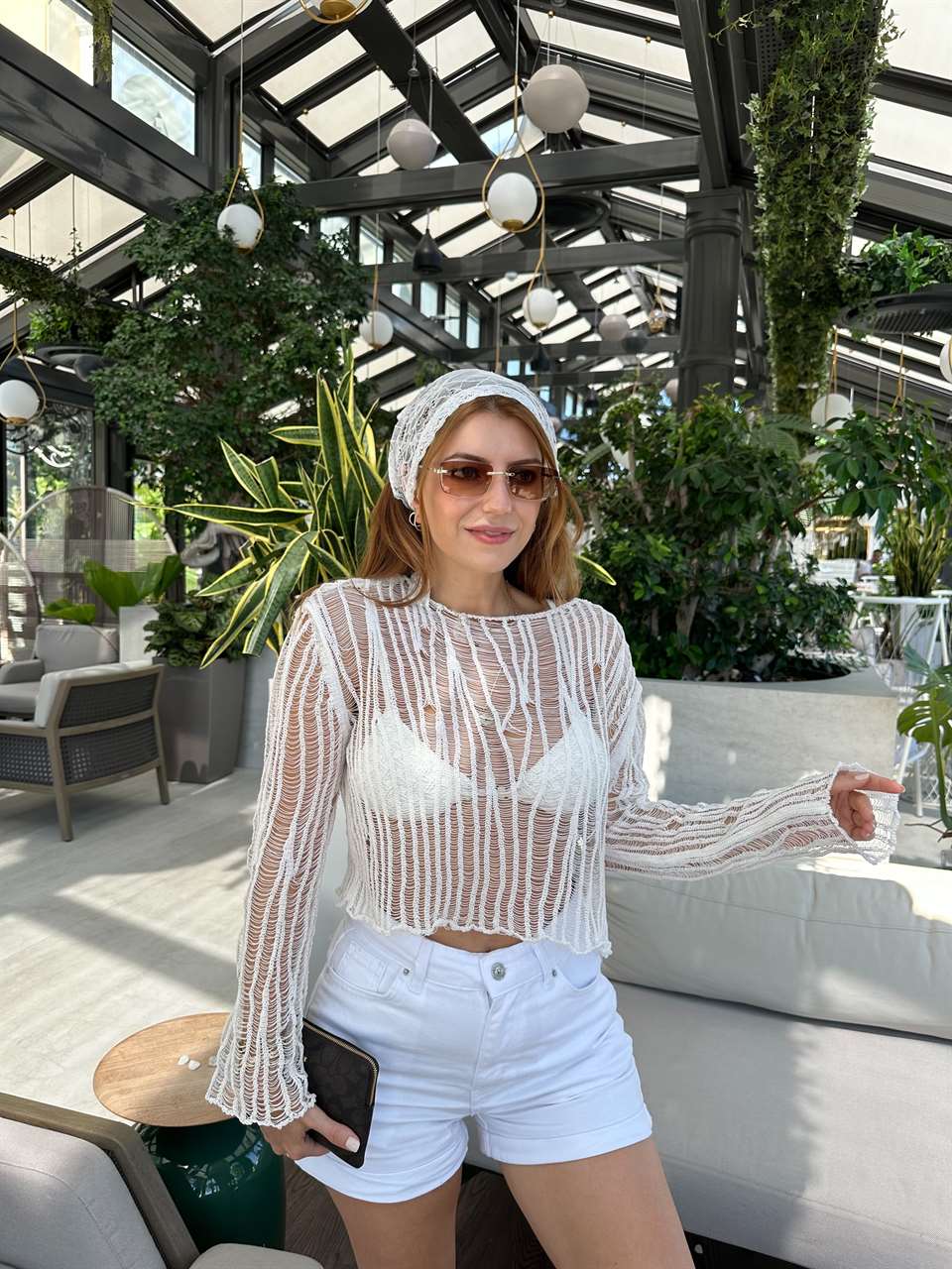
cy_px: 634
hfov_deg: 56.8
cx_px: 476
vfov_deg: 71.6
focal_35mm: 24
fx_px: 880
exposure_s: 1/264
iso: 80
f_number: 1.78
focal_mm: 6.86
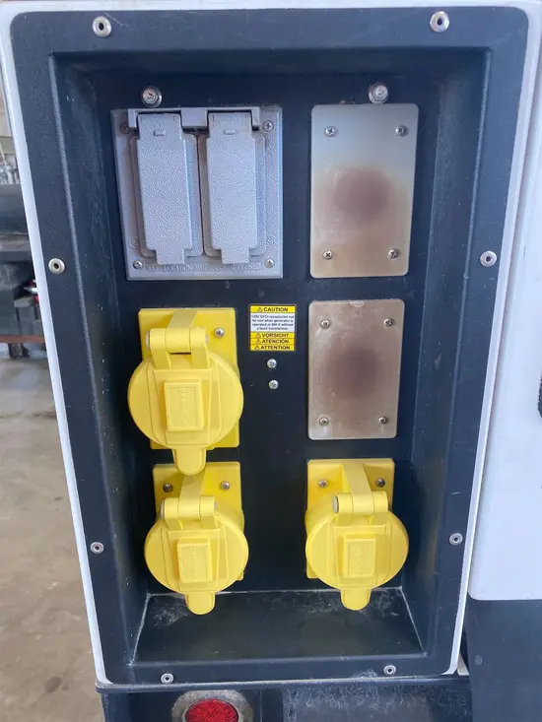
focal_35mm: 26
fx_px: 543
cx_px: 271
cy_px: 361
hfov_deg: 53.1
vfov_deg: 67.3
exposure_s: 1/121
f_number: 1.8
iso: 125
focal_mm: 4.25
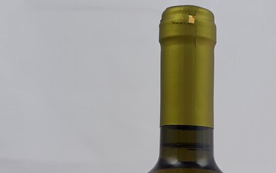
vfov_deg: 17.5
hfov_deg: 31.4
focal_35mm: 64
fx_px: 482
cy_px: 287
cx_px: 207
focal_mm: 3.6
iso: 40
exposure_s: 1/115
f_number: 1.9
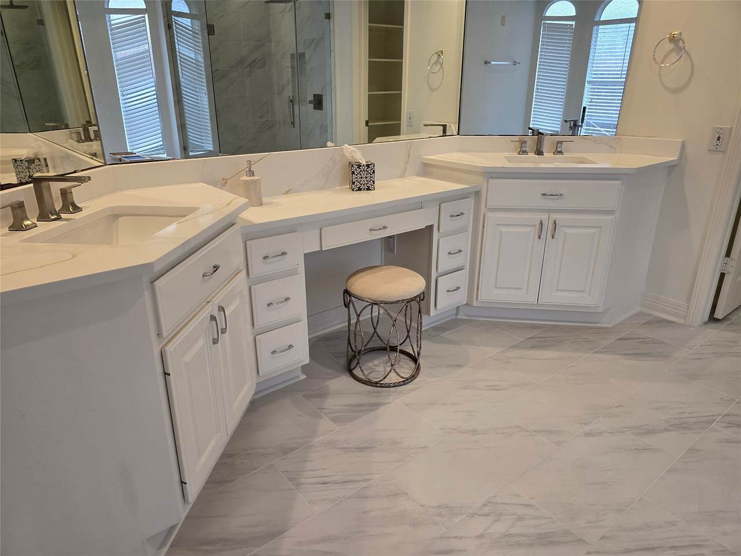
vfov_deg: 58.9
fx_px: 492
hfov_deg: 73.9
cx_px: 370
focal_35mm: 23
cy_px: 278
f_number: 1.7
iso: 125
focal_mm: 6.3
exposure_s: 1/120
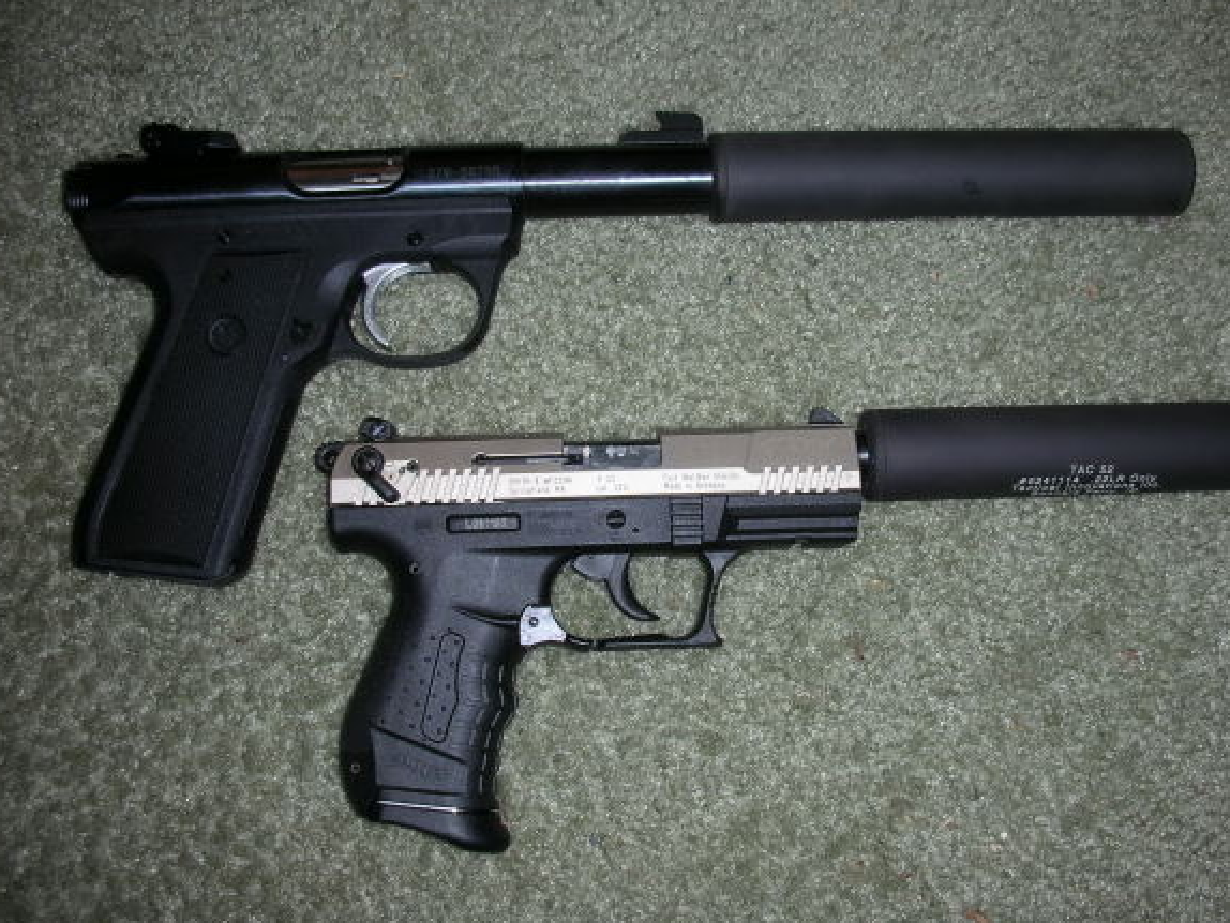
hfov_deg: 47.8
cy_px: 456
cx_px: 658
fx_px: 1386
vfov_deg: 36.8
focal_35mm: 39
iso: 50
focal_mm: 5.8
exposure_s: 1/60.1
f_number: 3
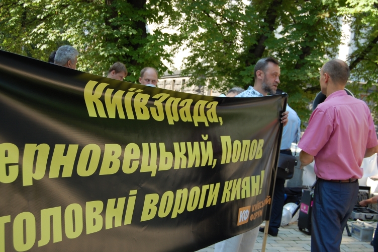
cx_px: 189
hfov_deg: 41.1
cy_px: 126
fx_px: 504
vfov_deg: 28.0
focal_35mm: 48
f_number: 5.6
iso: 200
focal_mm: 32
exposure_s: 1/125
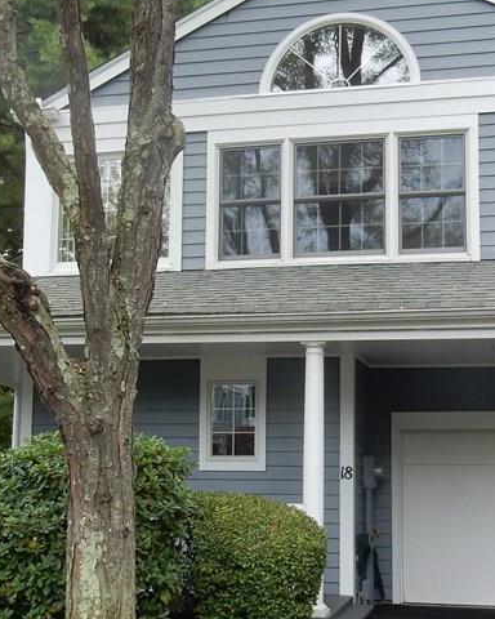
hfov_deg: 29.1
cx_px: 255
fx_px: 952
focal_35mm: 52
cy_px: 351
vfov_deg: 35.9
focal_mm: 4.5
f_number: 3.7
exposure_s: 1/80
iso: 125
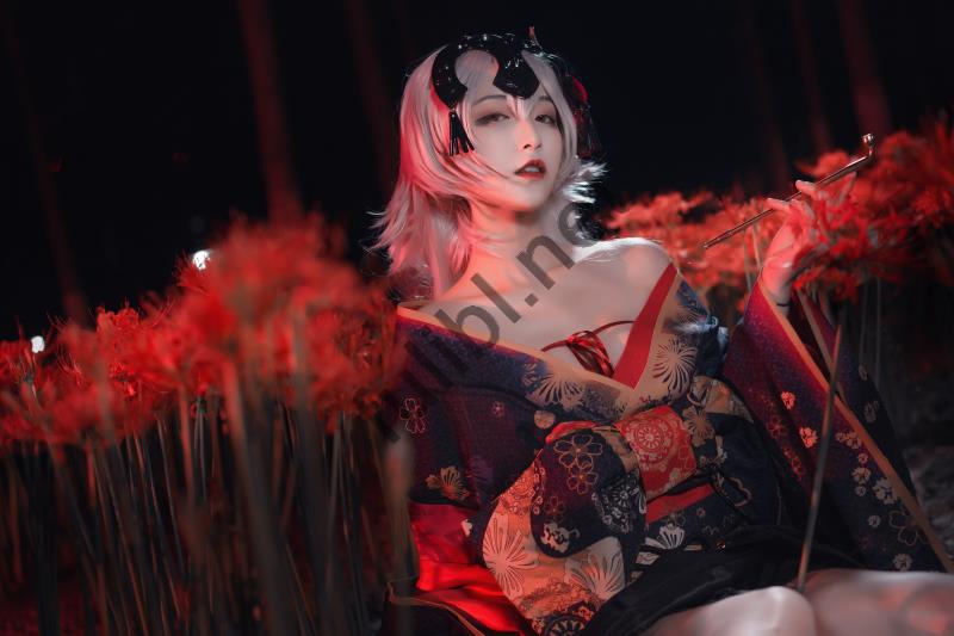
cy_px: 318
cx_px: 477
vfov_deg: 24.6
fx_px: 1457
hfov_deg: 36.3
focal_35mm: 55
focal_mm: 55
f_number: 2.8
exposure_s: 1/125
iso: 500
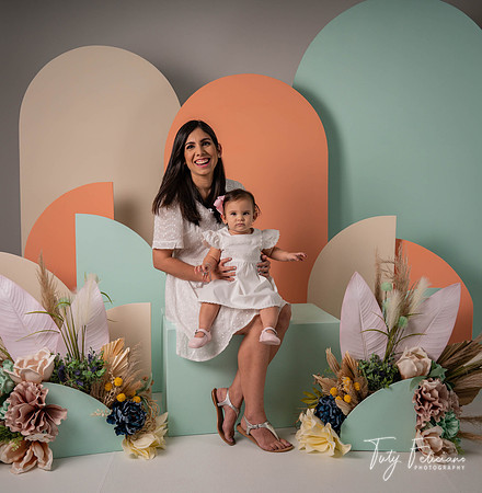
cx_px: 273
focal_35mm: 37
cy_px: 248
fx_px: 586
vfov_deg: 45.6
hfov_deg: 44.6
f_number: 5.6
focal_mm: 28
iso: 250
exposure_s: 1/250
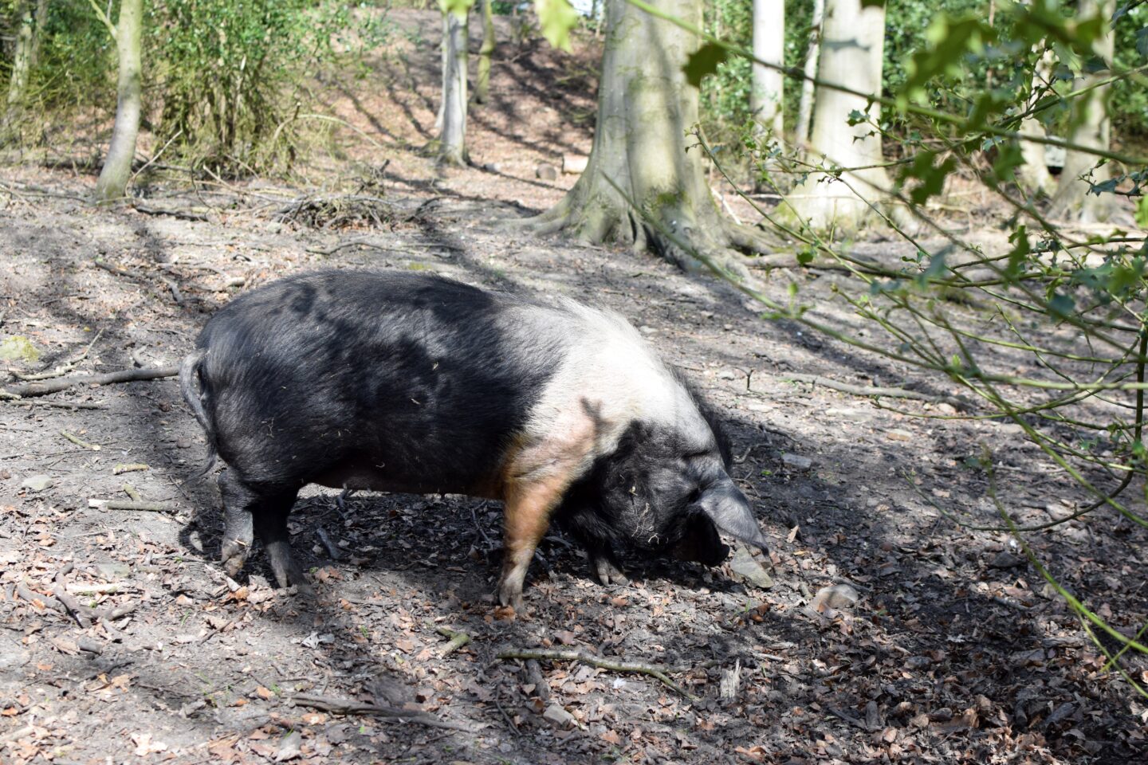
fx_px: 1674
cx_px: 574
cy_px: 382
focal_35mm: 52
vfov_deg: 25.8
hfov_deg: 37.9
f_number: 4
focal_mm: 35
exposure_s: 1/1000
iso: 560
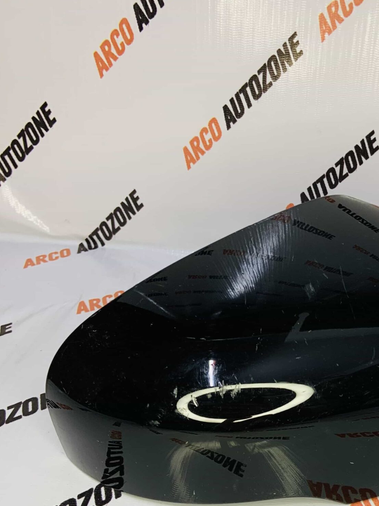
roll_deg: -2.6
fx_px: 657
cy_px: 365
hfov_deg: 31.4
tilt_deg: -33.8
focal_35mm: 45
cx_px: 301
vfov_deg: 41.1
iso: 64
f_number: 1.8
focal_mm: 4.25
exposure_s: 1/50
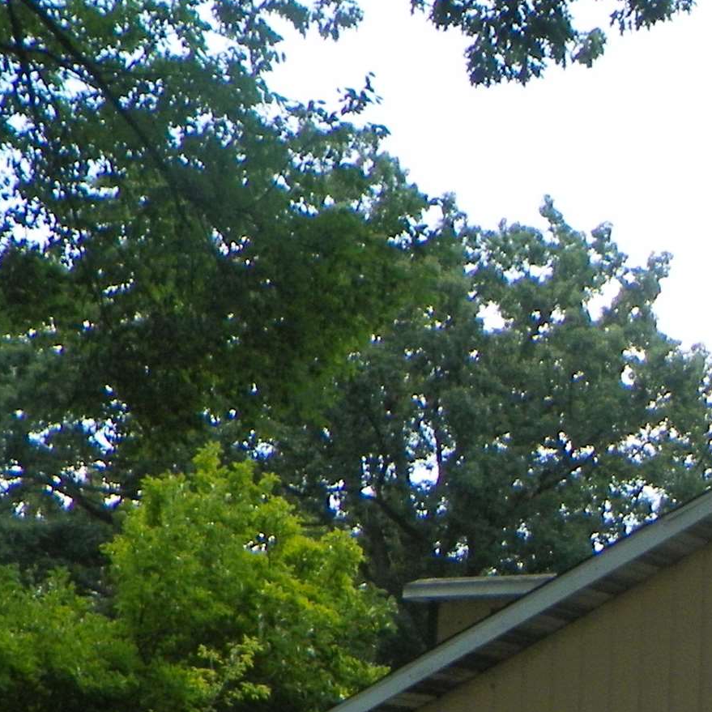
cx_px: 1111
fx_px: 2443
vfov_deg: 15.9
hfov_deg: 15.2
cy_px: 862
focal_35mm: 105
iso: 64
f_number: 3.5
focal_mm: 6.1
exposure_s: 1/320
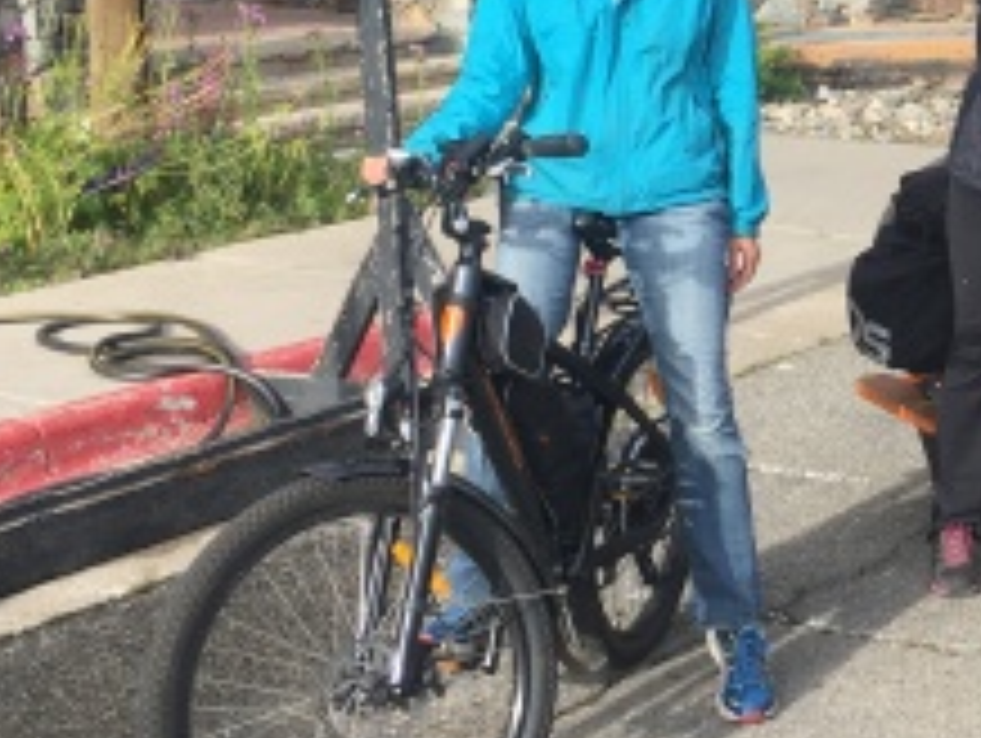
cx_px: 1062
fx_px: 2412
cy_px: 76
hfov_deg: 21.8
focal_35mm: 85
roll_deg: +1.5
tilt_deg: -4.6
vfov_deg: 17.2
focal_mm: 4.15
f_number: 2.2
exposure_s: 1/478
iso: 25
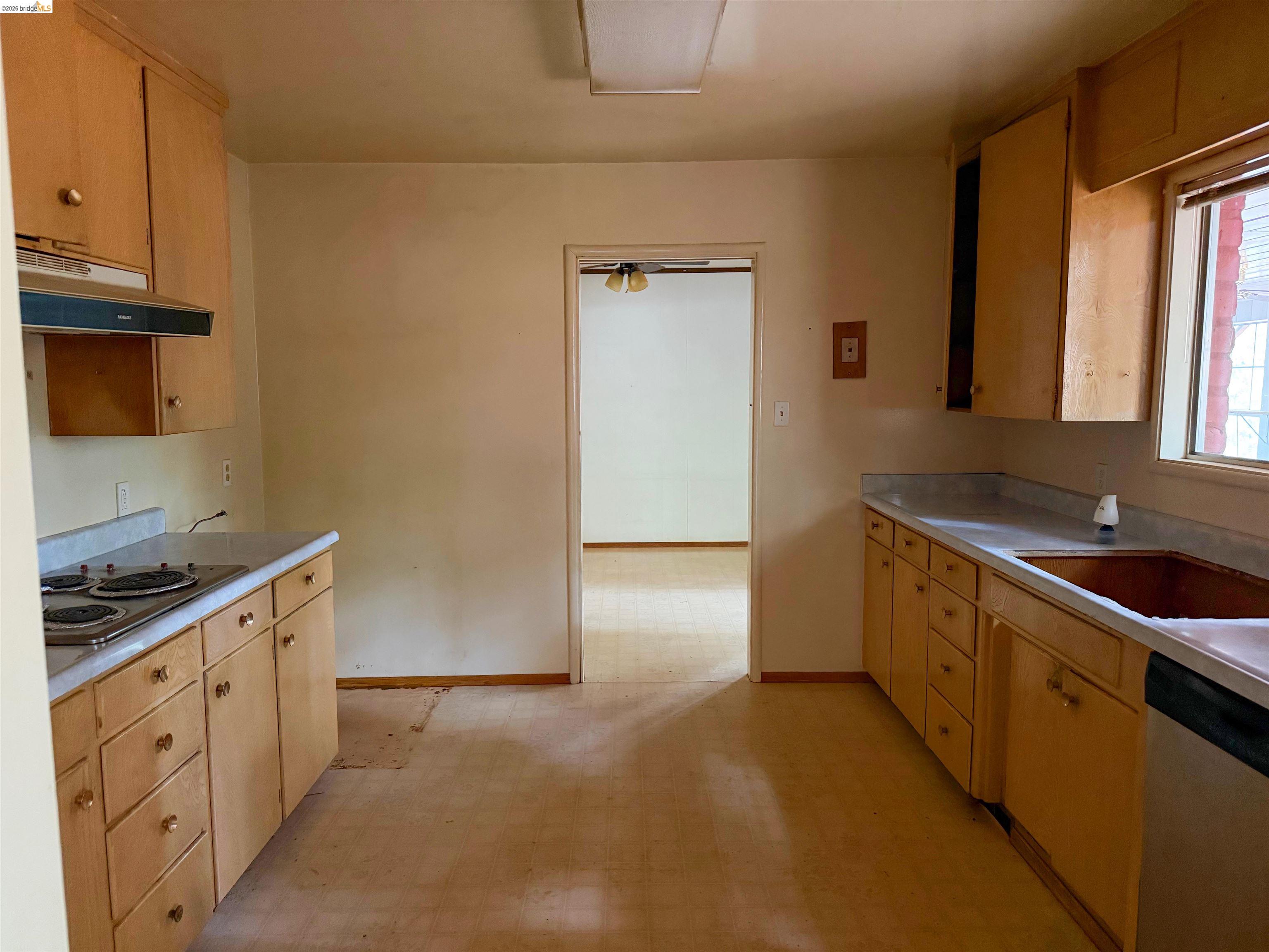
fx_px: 880
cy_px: 476
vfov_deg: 56.8
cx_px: 634
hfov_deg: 71.6
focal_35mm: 24
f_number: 1.78
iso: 1000
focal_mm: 6.76
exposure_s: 1/30
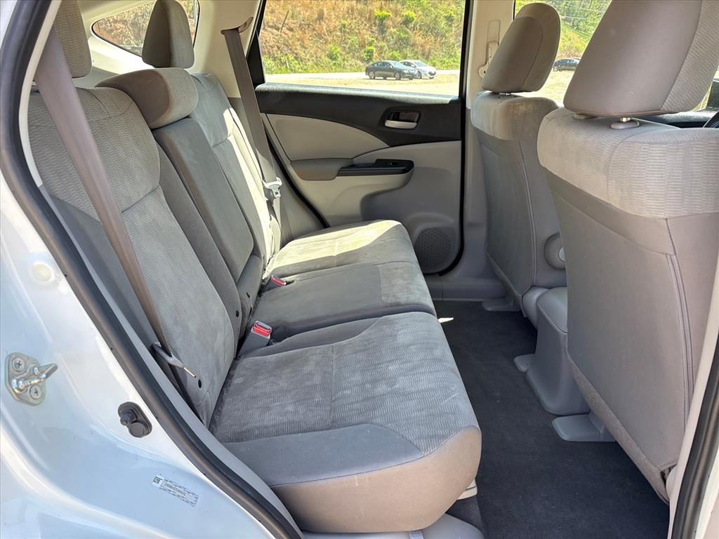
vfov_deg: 53.1
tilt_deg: -16.8
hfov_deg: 67.3
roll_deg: -0.8
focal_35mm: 26
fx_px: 540
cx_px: 360
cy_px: 270
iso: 32
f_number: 1.6
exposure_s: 1/121
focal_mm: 5.96
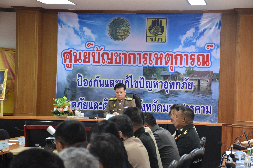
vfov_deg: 13.7
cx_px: 127
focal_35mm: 100
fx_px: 703
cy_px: 83
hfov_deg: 20.4
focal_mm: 66
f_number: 5
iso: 1800
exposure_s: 1/60
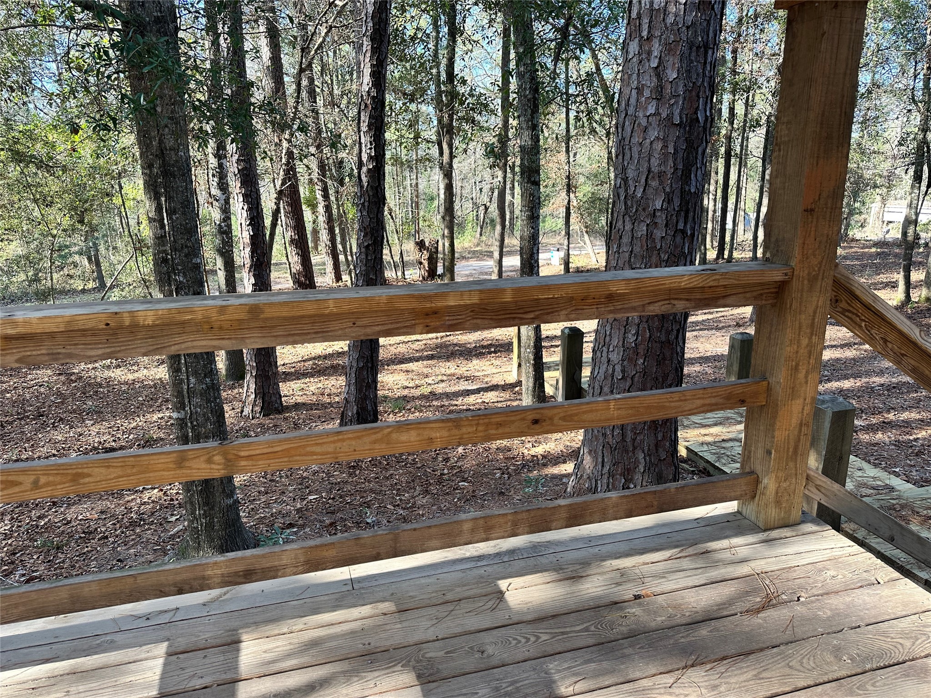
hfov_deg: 71.6
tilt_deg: -14.6
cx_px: 466
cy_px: 349
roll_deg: +0.5
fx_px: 645
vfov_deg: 56.8
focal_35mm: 24
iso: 80
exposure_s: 1/297
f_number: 1.78
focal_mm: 6.86
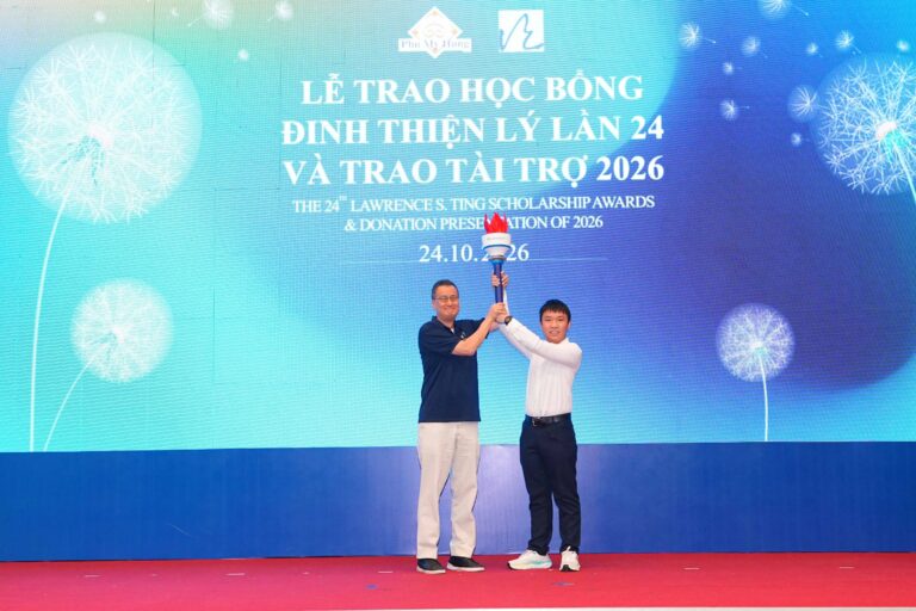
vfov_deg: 26.5
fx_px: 1298
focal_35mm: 51
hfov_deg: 38.9
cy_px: 306
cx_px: 458
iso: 2000
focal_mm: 34
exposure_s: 1/160
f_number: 4
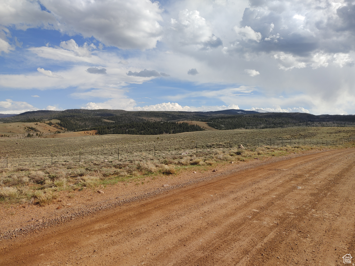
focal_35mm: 26
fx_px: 267
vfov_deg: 53.1
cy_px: 133
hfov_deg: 67.3
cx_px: 178
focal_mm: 5.58
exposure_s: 1/3125
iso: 50
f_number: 1.8
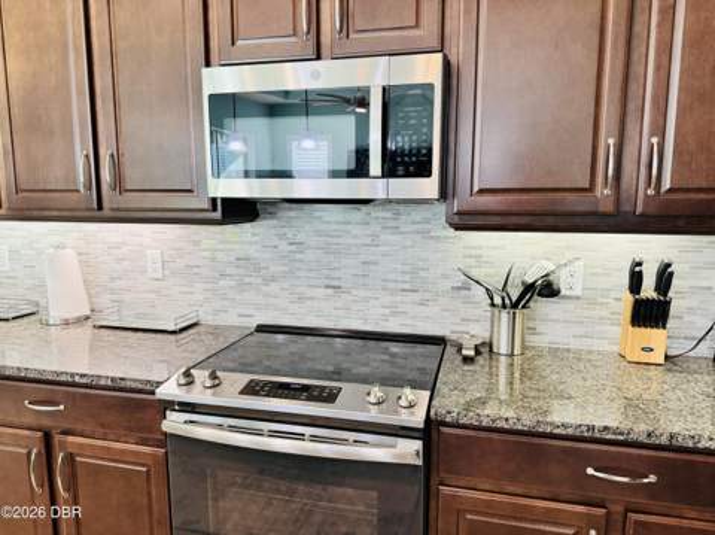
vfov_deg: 56.7
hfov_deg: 71.7
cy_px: 268
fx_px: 495
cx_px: 358
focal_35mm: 24
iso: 160
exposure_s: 1/120
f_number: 1.78
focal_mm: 6.76
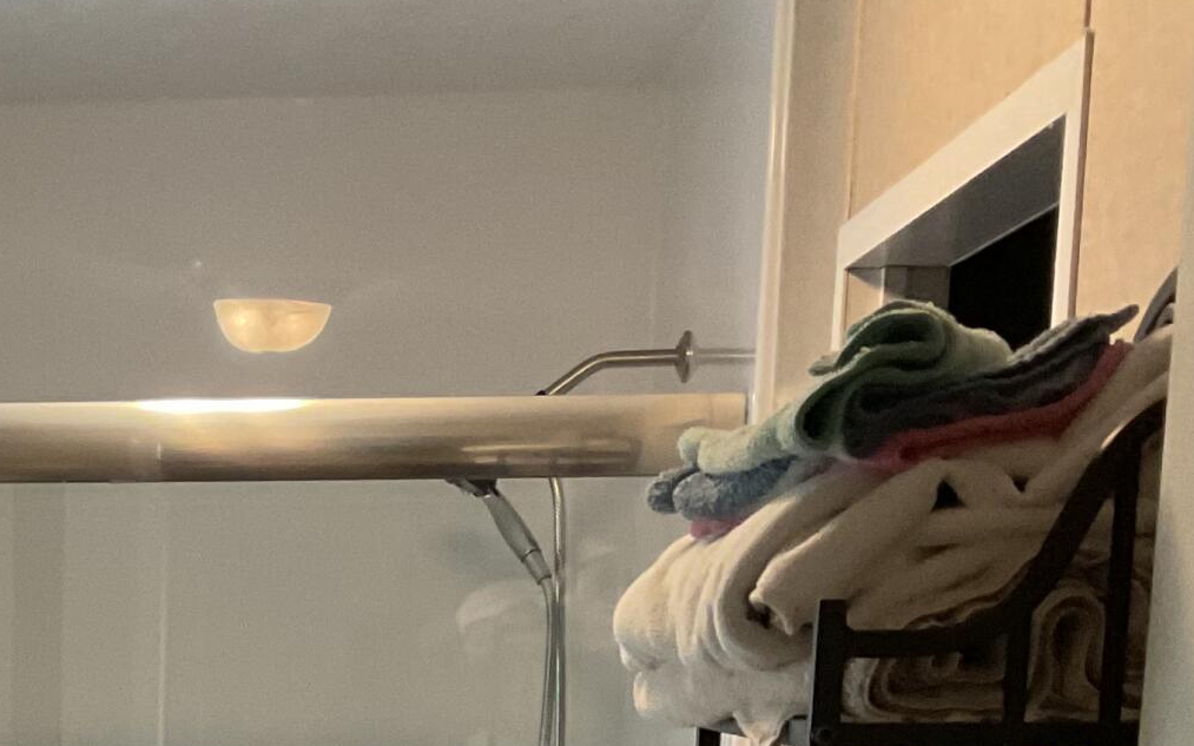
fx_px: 2961
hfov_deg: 21.7
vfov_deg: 13.4
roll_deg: +0.2
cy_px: 1197
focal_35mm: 91
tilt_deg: -10.5
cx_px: -95
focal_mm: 3
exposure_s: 1/60
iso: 200
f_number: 1.8
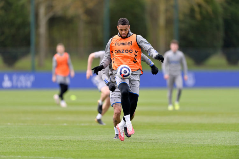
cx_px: 120
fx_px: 2655
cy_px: 80
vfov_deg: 3.4
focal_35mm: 400
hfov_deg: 5.2
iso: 250
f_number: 2.8
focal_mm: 400
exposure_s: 1/1250
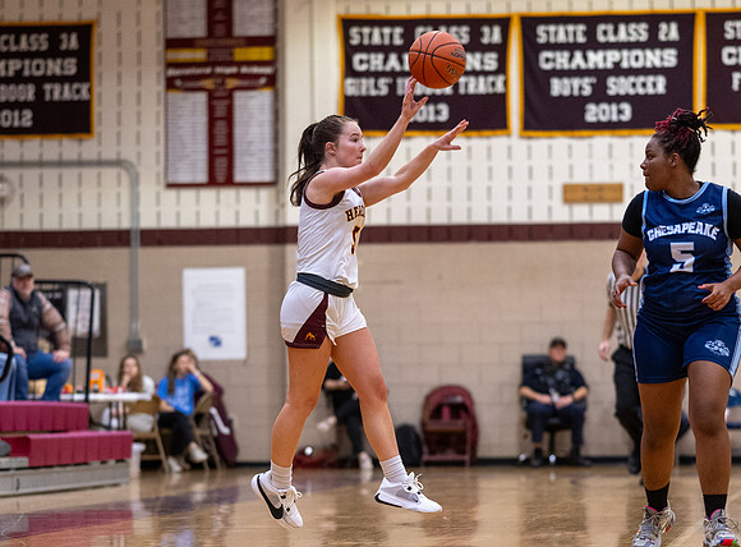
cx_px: 398
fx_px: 3603
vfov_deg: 8.7
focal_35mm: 169
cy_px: 416
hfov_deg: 11.7
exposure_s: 1/1250
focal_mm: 85
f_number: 1.8
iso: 1600
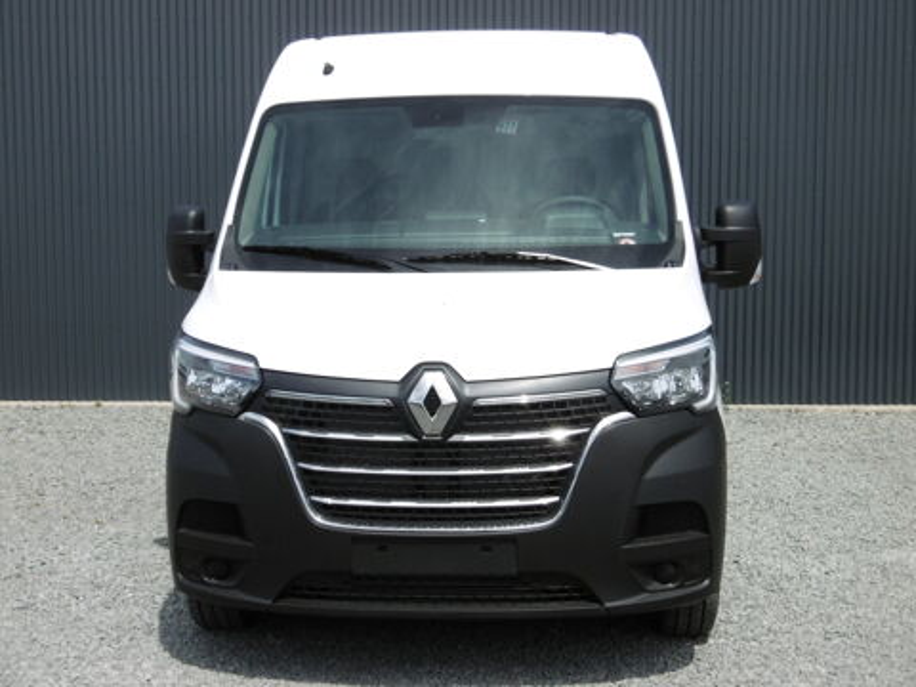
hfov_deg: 37.5
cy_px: 344
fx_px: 1350
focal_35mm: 51
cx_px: 458
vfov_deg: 28.6
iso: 100
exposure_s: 1/800
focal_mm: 9.2
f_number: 4
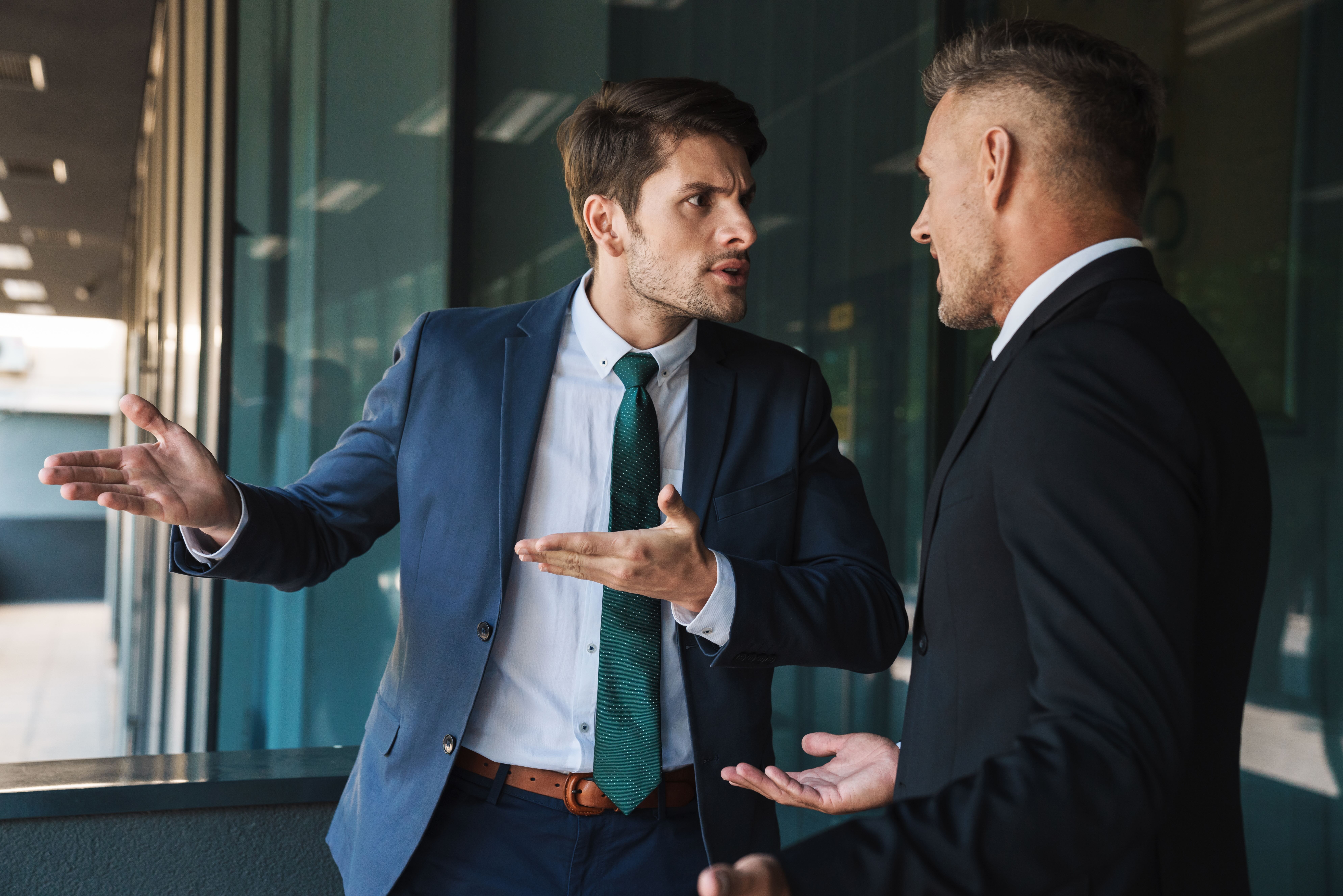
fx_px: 1828
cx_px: 672
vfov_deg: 27.5
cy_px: 448
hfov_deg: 40.3
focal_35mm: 49
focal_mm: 49
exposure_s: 1/320
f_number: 3.5
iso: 800
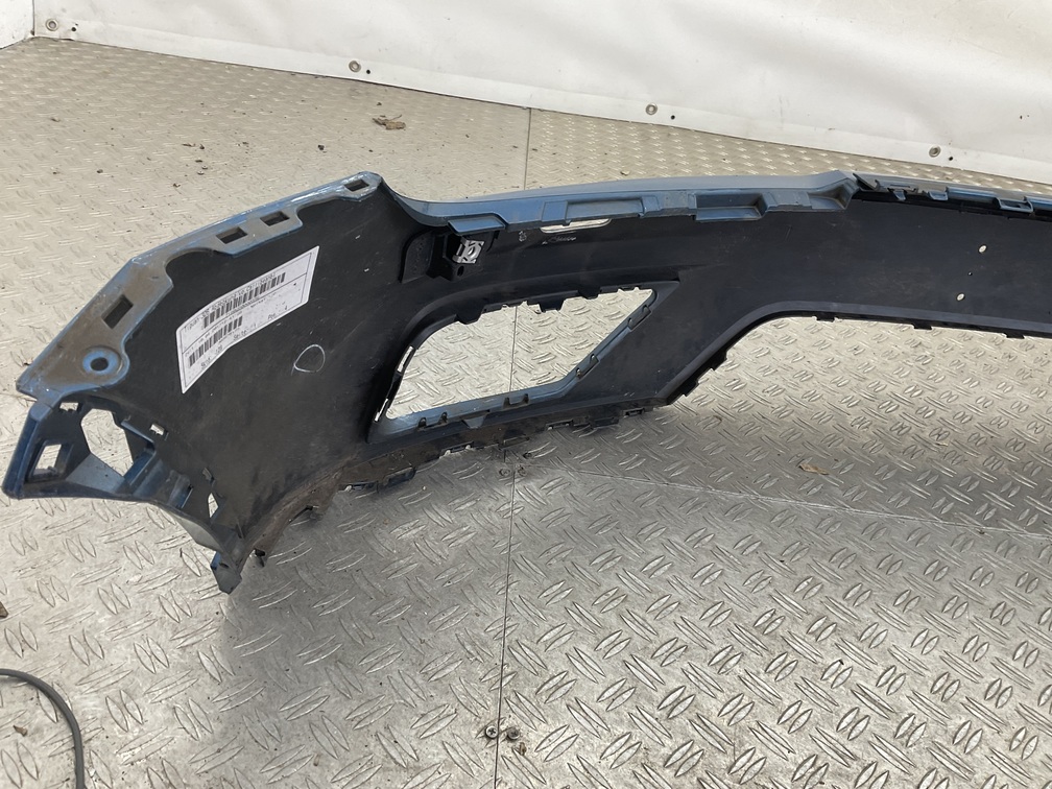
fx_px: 881
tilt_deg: -34.4
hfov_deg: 61.7
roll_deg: -12.0
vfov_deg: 48.2
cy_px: 394
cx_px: 526
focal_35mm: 29
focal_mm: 3
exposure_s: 1/120
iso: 40
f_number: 1.8
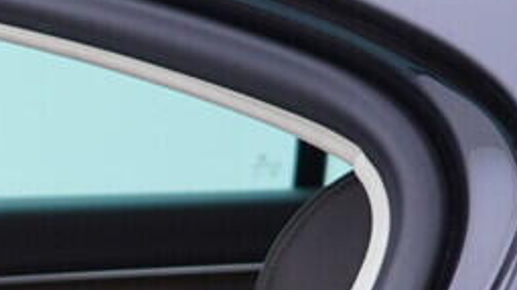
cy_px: 783
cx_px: -870
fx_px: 2918
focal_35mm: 213
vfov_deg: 5.4
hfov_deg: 8.8
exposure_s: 1/50
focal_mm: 24
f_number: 3.2
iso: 125
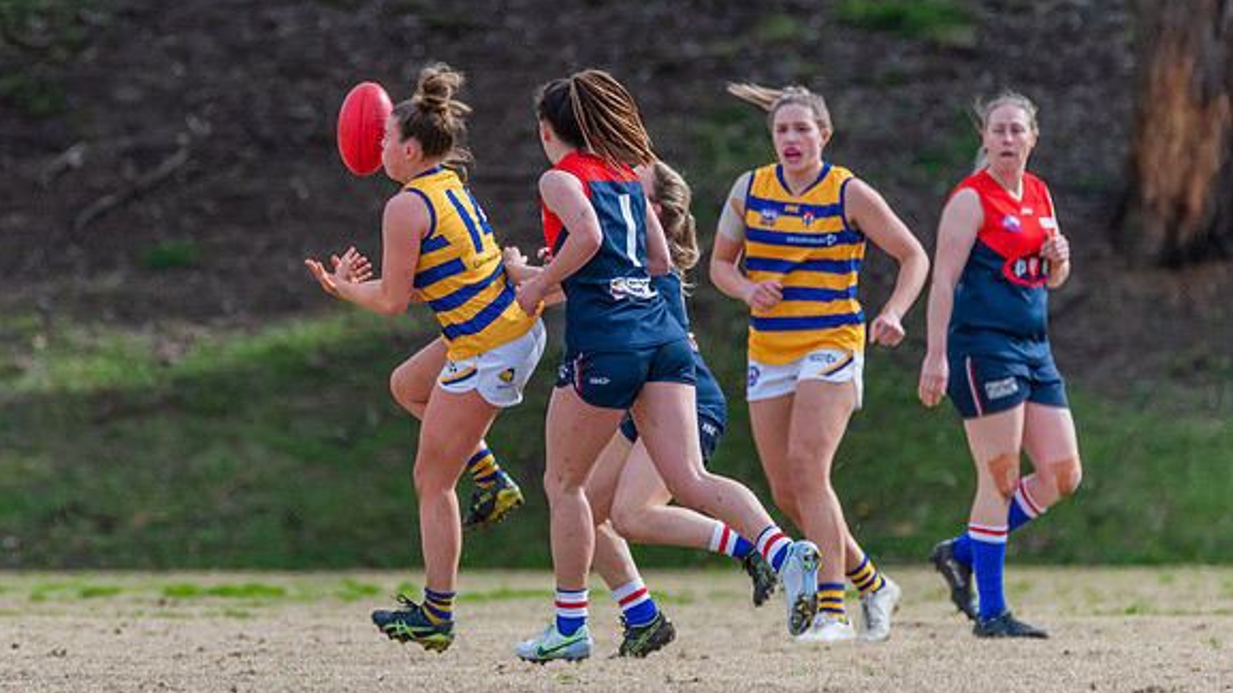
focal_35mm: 1061
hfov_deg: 2.0
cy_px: 325
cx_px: 477
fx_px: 34685
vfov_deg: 1.1
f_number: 6.3
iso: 1000
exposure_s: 1/2000
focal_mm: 600
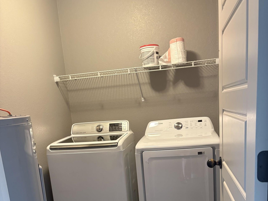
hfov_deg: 52.6
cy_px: 169
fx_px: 271
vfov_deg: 38.7
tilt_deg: -13.7
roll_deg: +4.9
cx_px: 134
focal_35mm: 35
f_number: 1.6
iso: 250
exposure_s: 1/60
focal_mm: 5.96
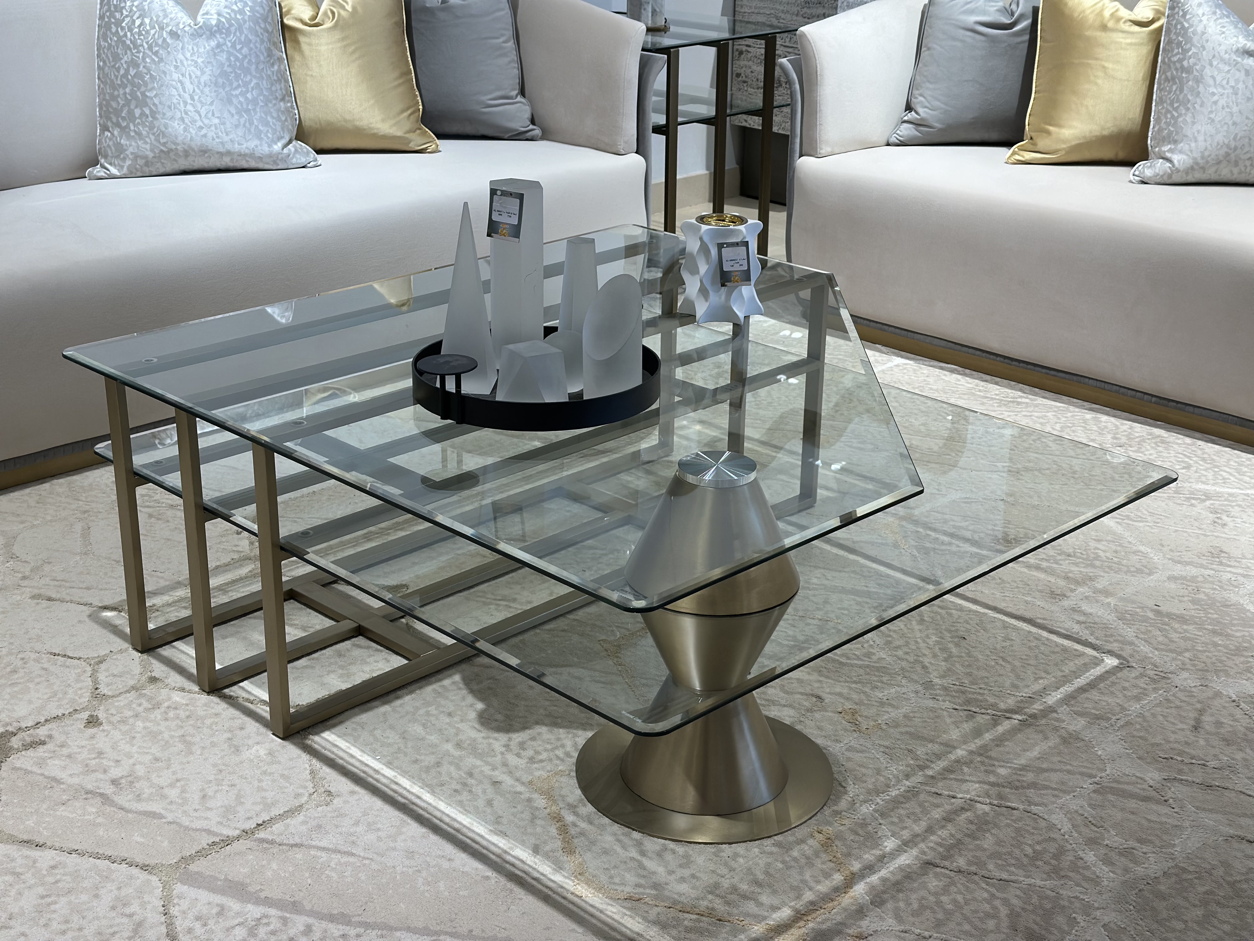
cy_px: 470
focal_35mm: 48
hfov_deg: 39.7
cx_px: 627
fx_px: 1739
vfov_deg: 30.3
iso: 80
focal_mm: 6.86
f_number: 1.78
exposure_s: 1/169
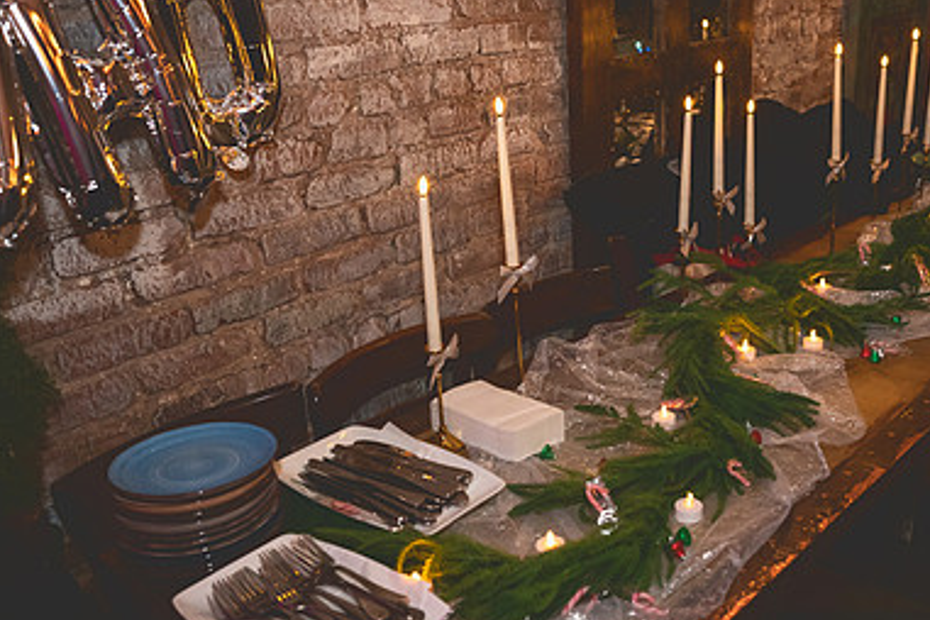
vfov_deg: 35.9
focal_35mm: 37
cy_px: 305
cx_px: 623
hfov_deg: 50.9
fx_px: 956
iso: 3200
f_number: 3.2
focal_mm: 24
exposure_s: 1/125
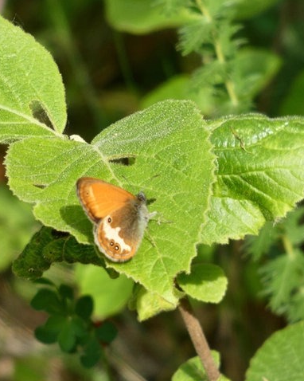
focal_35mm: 1506
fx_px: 16948
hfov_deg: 1.0
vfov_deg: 1.3
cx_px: 112
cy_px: 190
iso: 100
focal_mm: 206.4
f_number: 5.8
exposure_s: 1/200
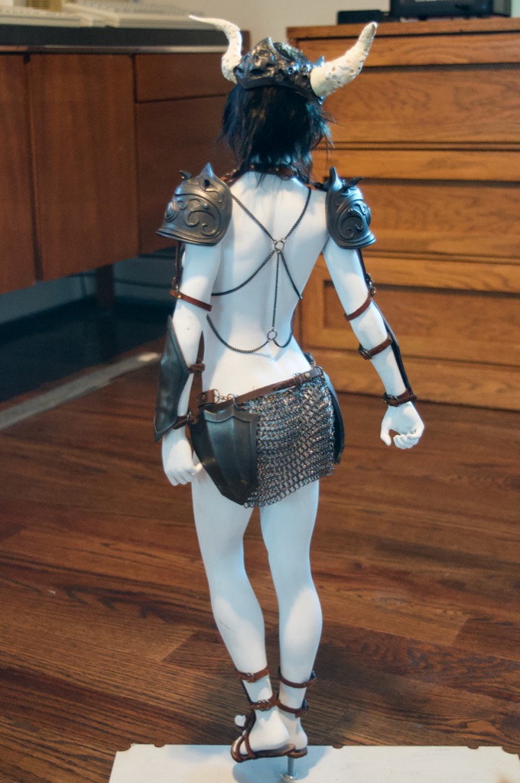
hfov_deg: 28.9
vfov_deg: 42.4
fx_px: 1010
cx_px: 260
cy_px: 392
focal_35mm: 46
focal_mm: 31
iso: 1600
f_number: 4.2
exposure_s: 1/15
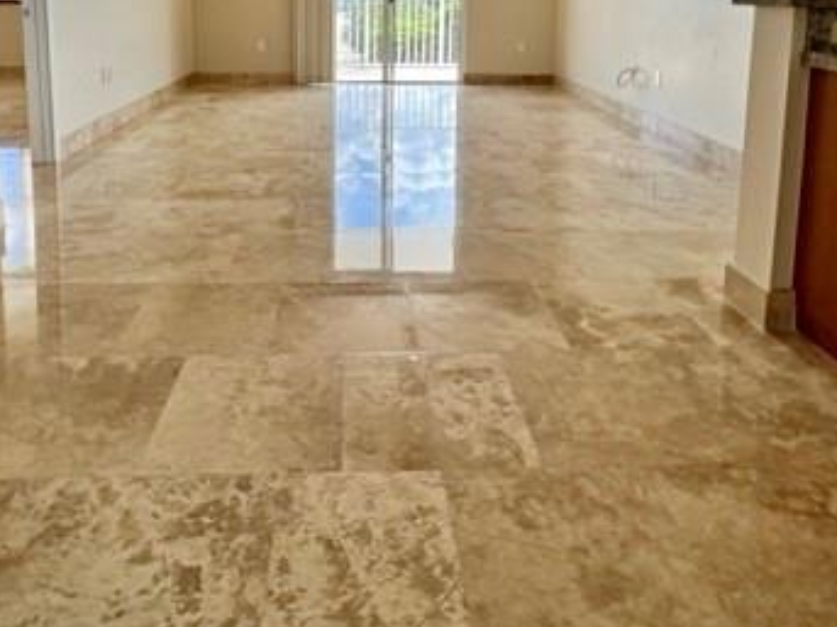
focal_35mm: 24
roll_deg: -0.5
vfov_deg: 50.5
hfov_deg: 71.4
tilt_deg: -7.3
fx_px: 580
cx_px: 378
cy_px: 65
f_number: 1.8
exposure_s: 1/131
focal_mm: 1.57
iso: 32
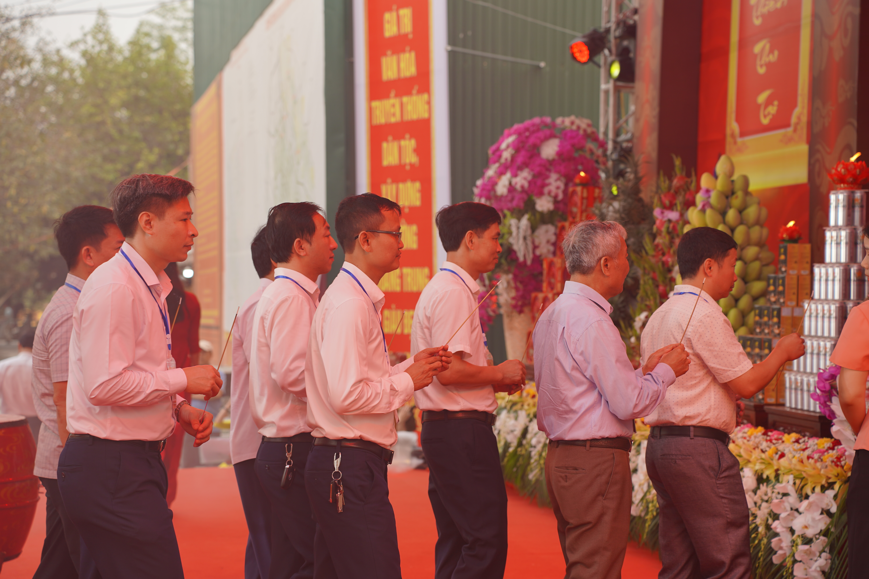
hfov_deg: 27.0
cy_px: 290
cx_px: 434
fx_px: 1810
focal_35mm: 75
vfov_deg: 18.2
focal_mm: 75
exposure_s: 1/160
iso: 160
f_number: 4
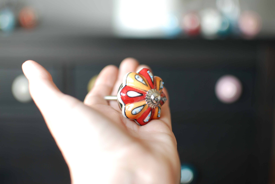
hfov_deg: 37.8
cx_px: 138
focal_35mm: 52
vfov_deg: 25.8
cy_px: 92
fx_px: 402
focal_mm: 35
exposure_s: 1/25
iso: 100
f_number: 1.8
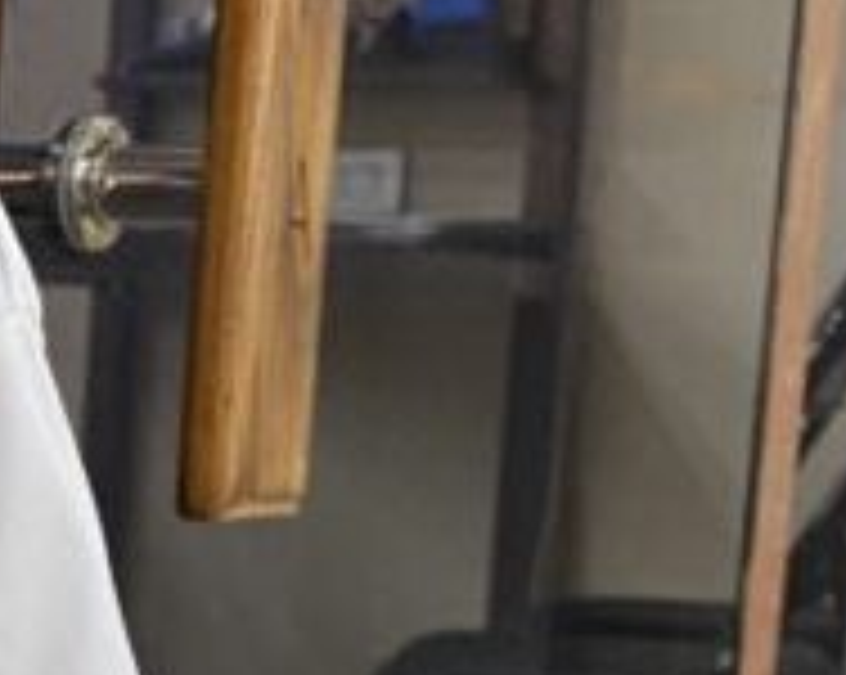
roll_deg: -1.1
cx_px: -693
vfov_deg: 11.1
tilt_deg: -10.8
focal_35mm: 135
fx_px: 3377
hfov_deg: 12.9
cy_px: 864
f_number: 1.8
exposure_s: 1/50
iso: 125
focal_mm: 4.25
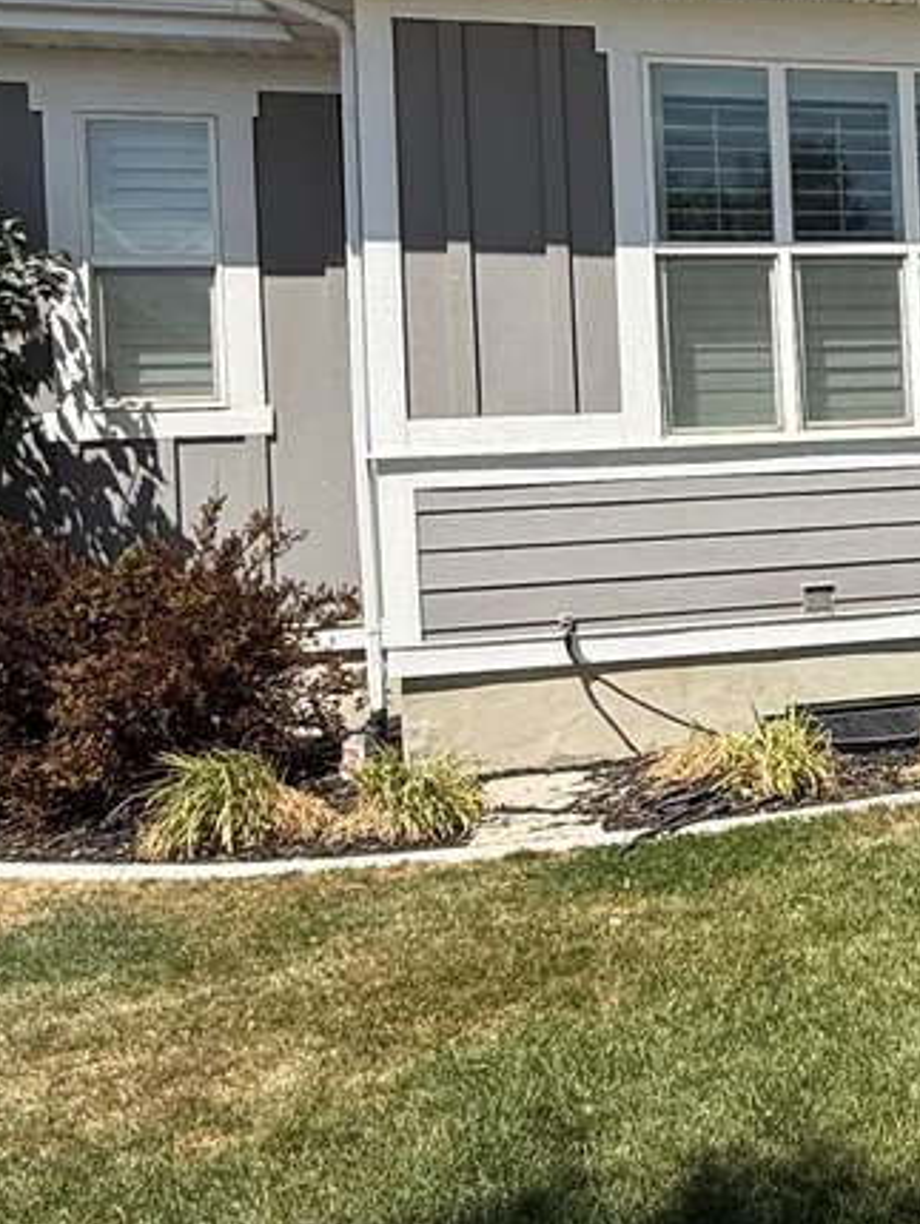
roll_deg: +1.9
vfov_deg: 37.9
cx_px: 1347
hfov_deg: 23.7
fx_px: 1770
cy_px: 458
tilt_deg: +1.2
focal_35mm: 50
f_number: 2.2
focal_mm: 2.22
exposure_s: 1/2506
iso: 50
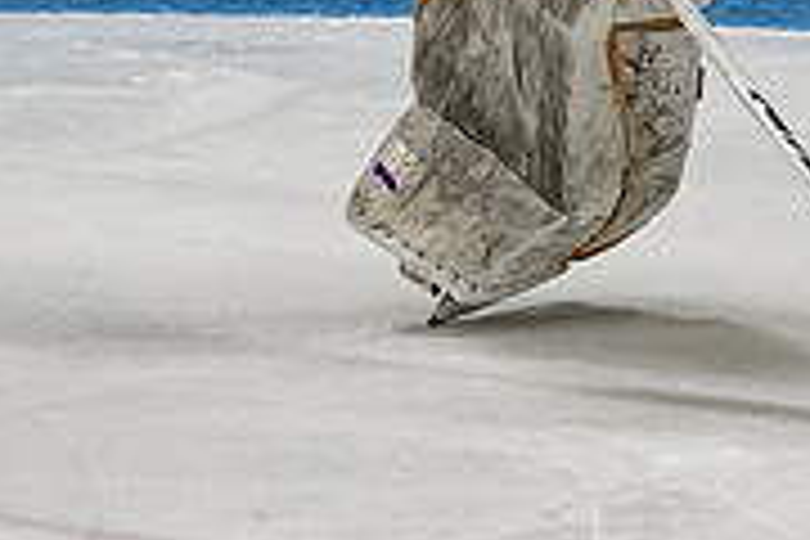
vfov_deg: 1.6
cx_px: 692
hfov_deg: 2.4
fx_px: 19596
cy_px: -218
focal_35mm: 871
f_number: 4
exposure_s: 1/800
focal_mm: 105
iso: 2800
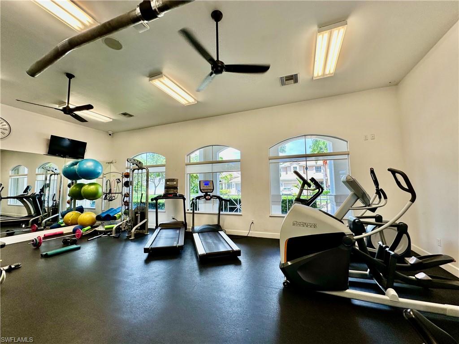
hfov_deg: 102.1
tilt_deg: +4.8
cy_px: 172
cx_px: 230
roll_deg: +0.8
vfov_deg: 85.7
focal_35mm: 14
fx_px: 186
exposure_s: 1/120
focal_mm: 2.22
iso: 80
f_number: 2.2
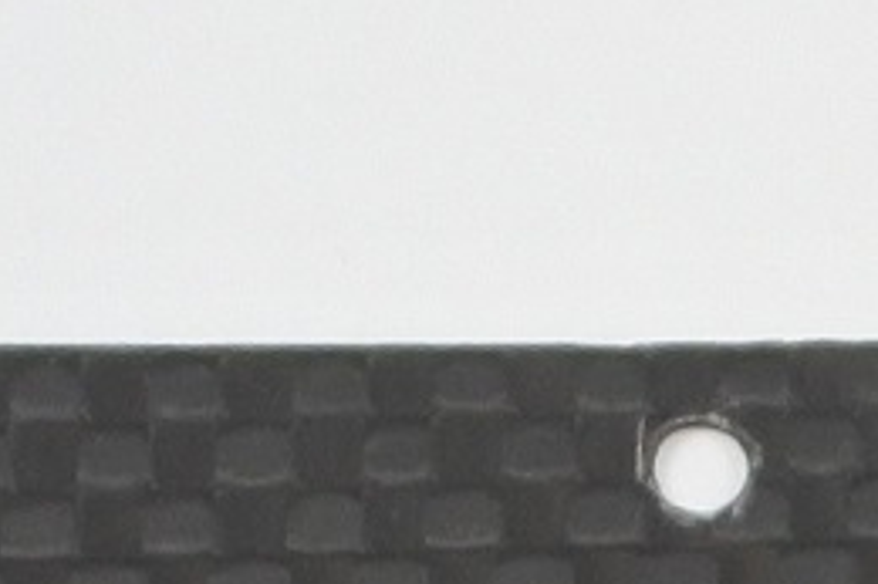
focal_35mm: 227
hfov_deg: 8.9
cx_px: 1275
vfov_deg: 5.8
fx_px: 5533
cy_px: 1539
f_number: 4
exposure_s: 1/125
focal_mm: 14
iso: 450
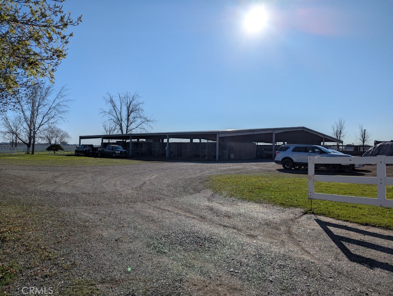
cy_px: 148
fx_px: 273
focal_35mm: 24
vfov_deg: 56.9
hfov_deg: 71.5
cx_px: 196
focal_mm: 6.81
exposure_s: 1/8065
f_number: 1.85
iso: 47
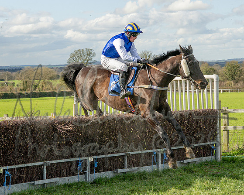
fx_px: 809
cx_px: 89
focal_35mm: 112
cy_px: 113
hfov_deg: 17.1
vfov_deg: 13.8
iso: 200
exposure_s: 1/1250
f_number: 4
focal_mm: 35
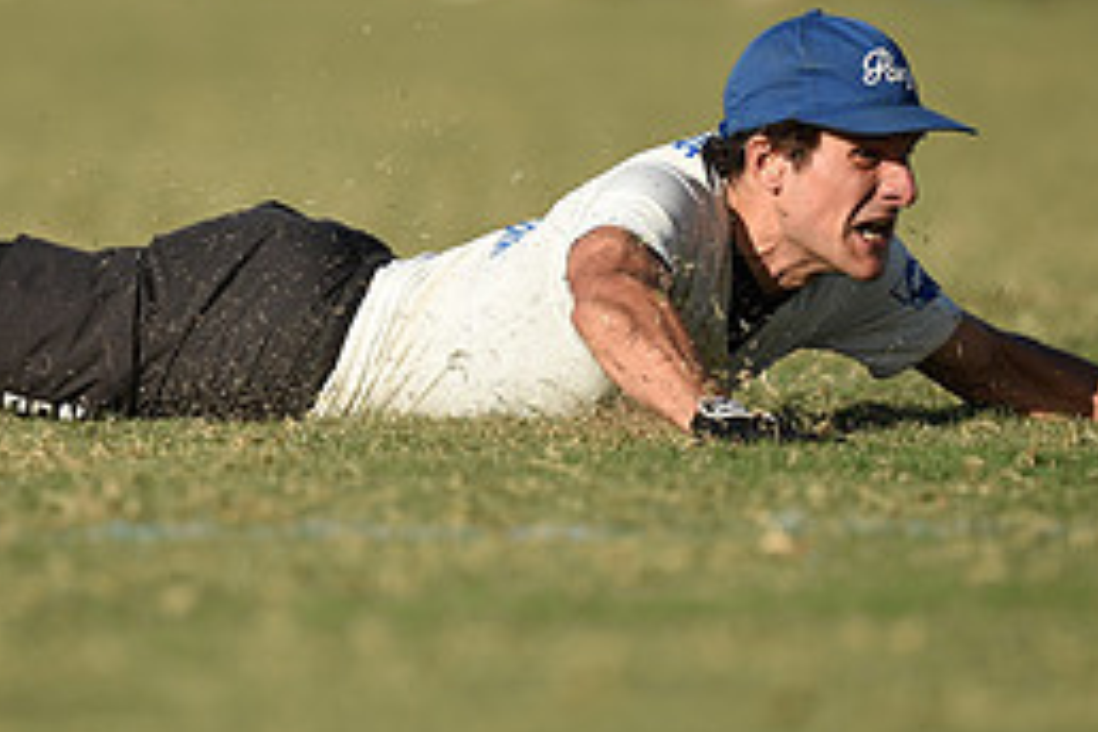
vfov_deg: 1.5
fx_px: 27387
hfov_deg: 2.3
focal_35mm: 898
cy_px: 353
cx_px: 417
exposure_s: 1/3200
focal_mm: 400
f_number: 2.8
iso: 125
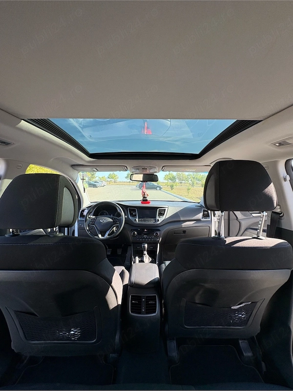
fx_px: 158
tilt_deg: -4.2
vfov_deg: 102.1
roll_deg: -1.0
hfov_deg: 85.7
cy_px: 196
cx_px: 146
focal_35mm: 14
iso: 50
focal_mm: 2.22
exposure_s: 1/320
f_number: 2.2
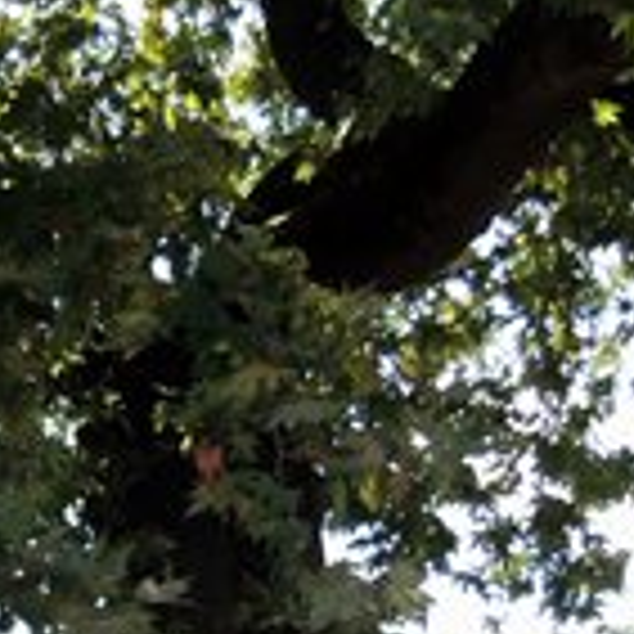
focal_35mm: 160
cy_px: 953
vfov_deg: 10.5
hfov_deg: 10.4
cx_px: -409
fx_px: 3315
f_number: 3.3
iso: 100
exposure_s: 1/320
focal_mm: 7.1
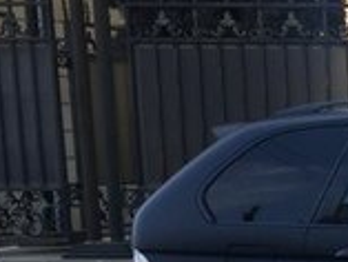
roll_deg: +0.2
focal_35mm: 122
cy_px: 332
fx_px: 1227
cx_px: 665
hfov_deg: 14.0
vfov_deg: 11.9
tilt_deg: -8.1
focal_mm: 4.15
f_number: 2.2
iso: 32
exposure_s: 1/255
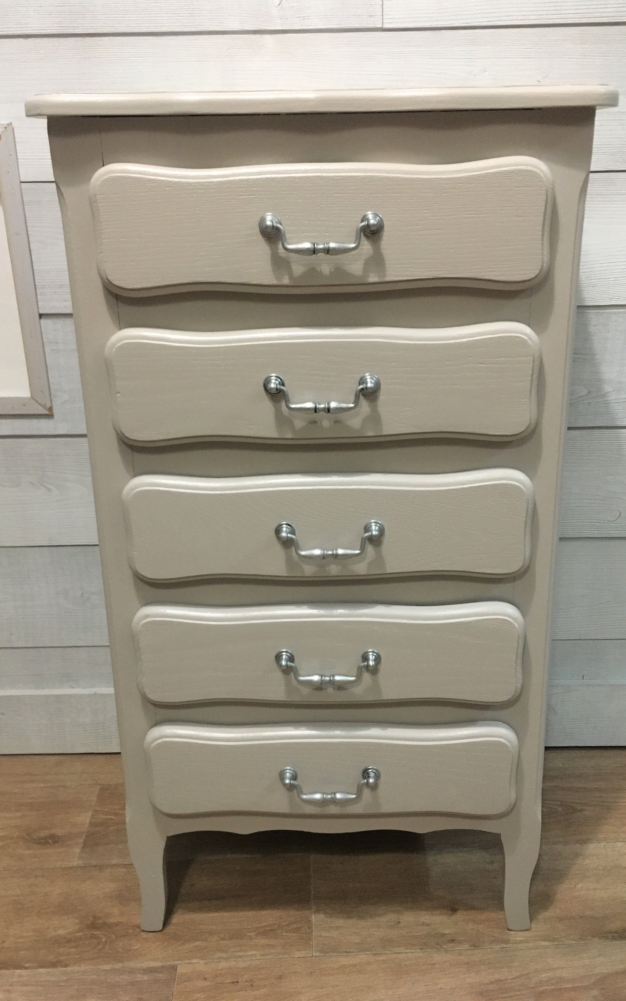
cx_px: 322
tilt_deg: -20.8
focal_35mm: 31
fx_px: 846
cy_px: 497
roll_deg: +1.4
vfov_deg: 61.2
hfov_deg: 40.6
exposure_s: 1/17
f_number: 2.2
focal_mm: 4.15
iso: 200
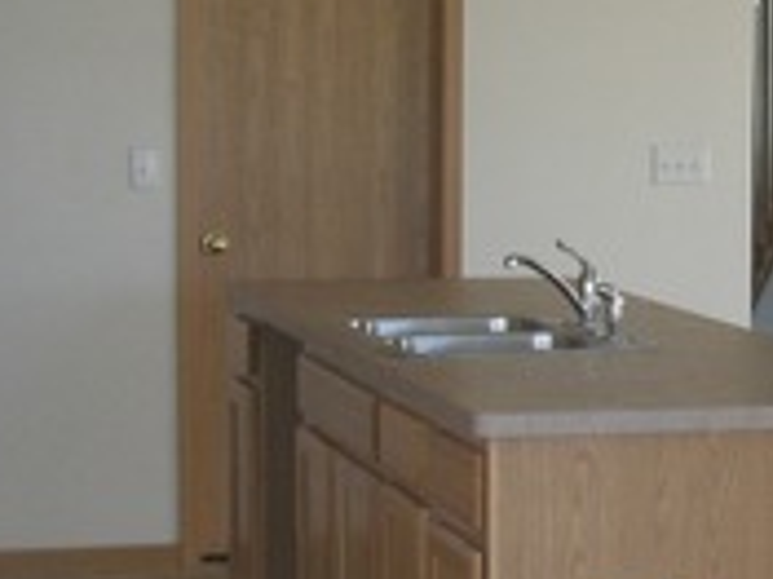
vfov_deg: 10.7
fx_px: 3102
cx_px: 800
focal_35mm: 139
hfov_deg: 14.0
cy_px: 274
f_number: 2.7
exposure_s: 1/60
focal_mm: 6.2
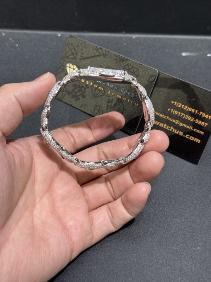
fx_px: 390
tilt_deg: -47.3
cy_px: 141
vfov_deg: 39.7
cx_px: 106
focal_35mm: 48
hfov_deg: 30.3
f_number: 1.78
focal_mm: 6.76
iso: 64
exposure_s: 1/100
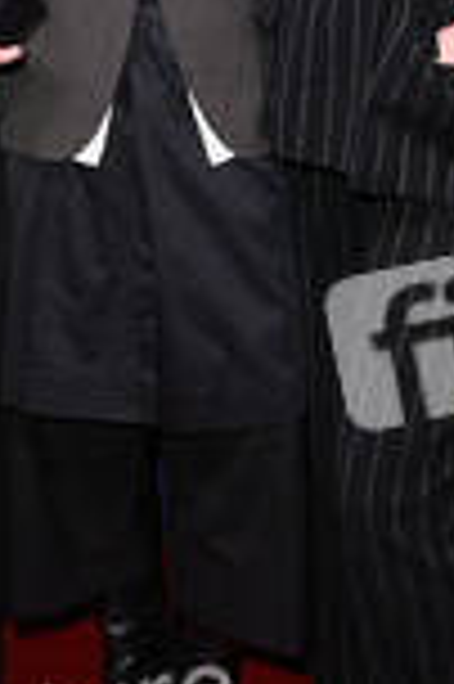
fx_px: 1593
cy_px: 99
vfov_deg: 23.7
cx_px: 148
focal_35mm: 84
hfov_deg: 16.2
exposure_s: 1/250
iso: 1000
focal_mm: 32
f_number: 5.6
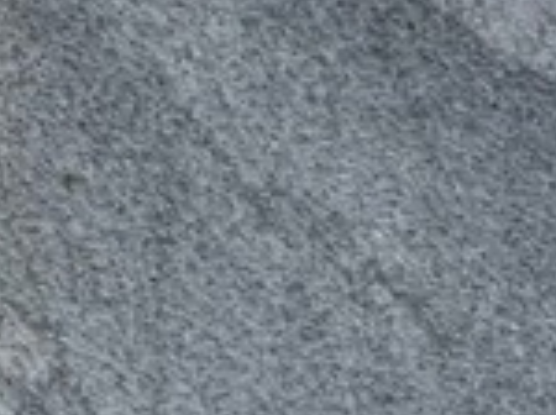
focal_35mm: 412
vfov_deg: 3.6
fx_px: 6607
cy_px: 849
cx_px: -167
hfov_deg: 4.8
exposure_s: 1/129
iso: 32
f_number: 2.8
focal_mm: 9
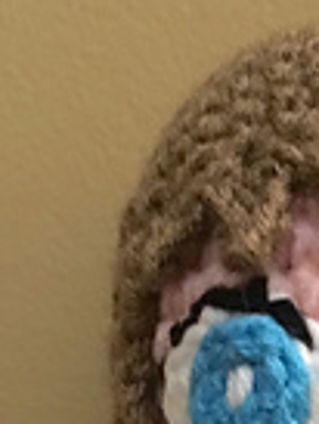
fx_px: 1656
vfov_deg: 13.9
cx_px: 465
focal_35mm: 135
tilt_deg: -16.6
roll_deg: +0.7
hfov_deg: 10.6
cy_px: 588
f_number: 2.2
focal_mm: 4.15
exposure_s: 1/15
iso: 500
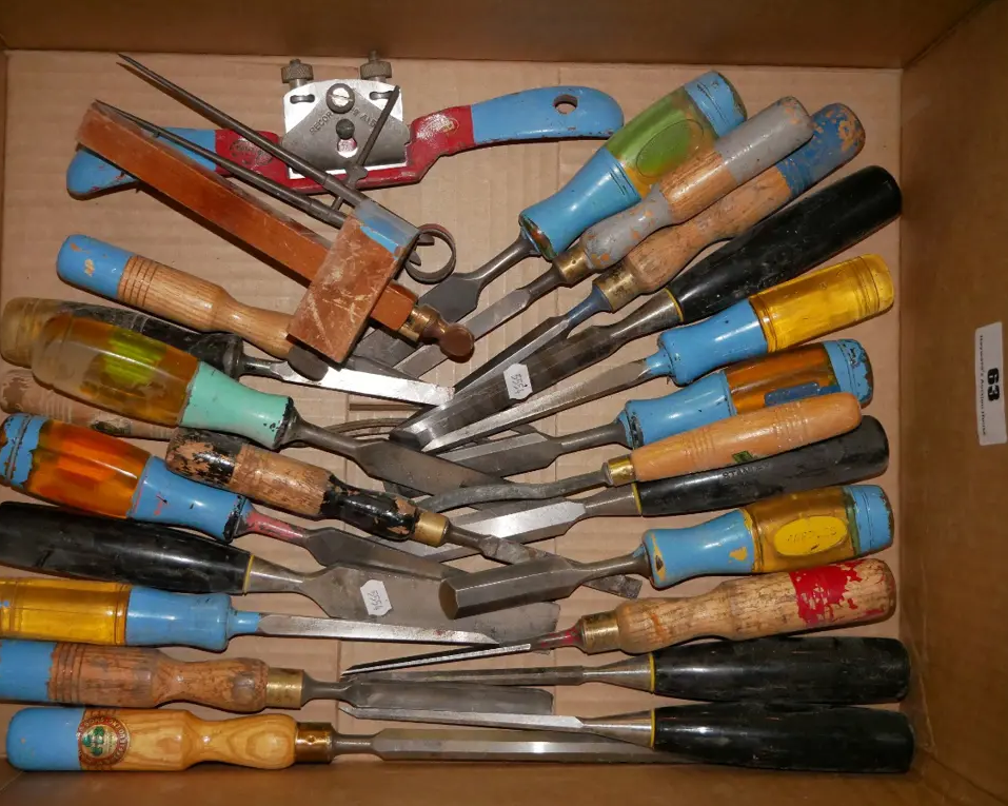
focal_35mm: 46
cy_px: 404
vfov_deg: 32.7
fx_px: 1372
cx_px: 482
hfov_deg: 40.3
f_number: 4.2
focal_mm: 22
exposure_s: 1/80
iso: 3200
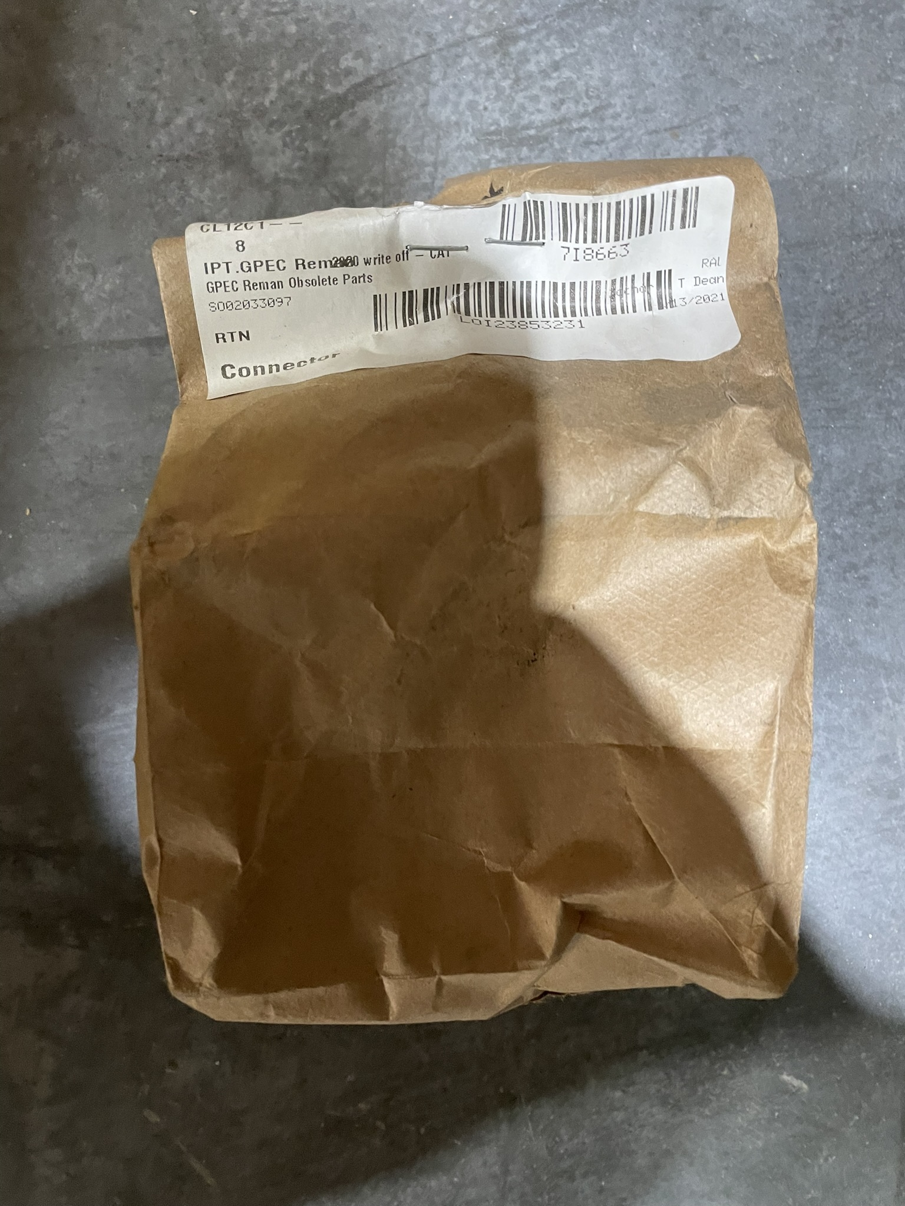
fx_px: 906
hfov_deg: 53.1
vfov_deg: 67.3
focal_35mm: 26
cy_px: 603
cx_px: 452
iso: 500
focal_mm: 4.2
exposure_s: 1/40
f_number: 1.6
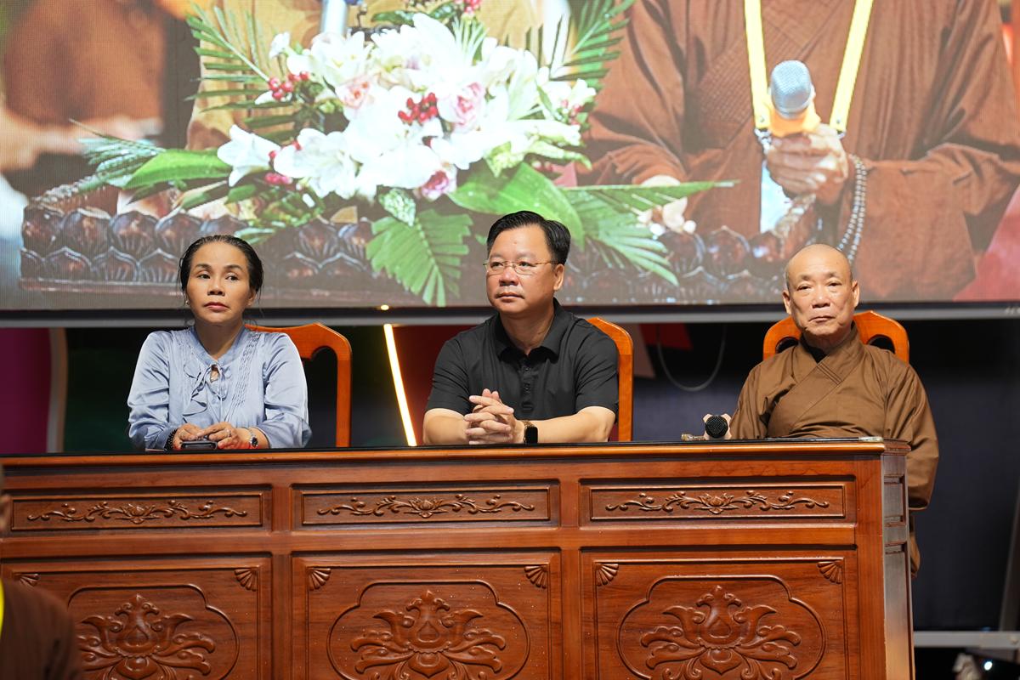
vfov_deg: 6.9
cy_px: 340
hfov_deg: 10.3
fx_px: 5666
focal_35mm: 200
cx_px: 510
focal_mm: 200
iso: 800
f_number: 4
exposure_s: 1/100
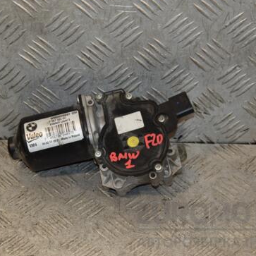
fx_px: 845
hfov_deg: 17.2
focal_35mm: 101
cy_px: 119
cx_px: 123
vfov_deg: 17.2
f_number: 5.6
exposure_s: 1/200
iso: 800
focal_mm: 48
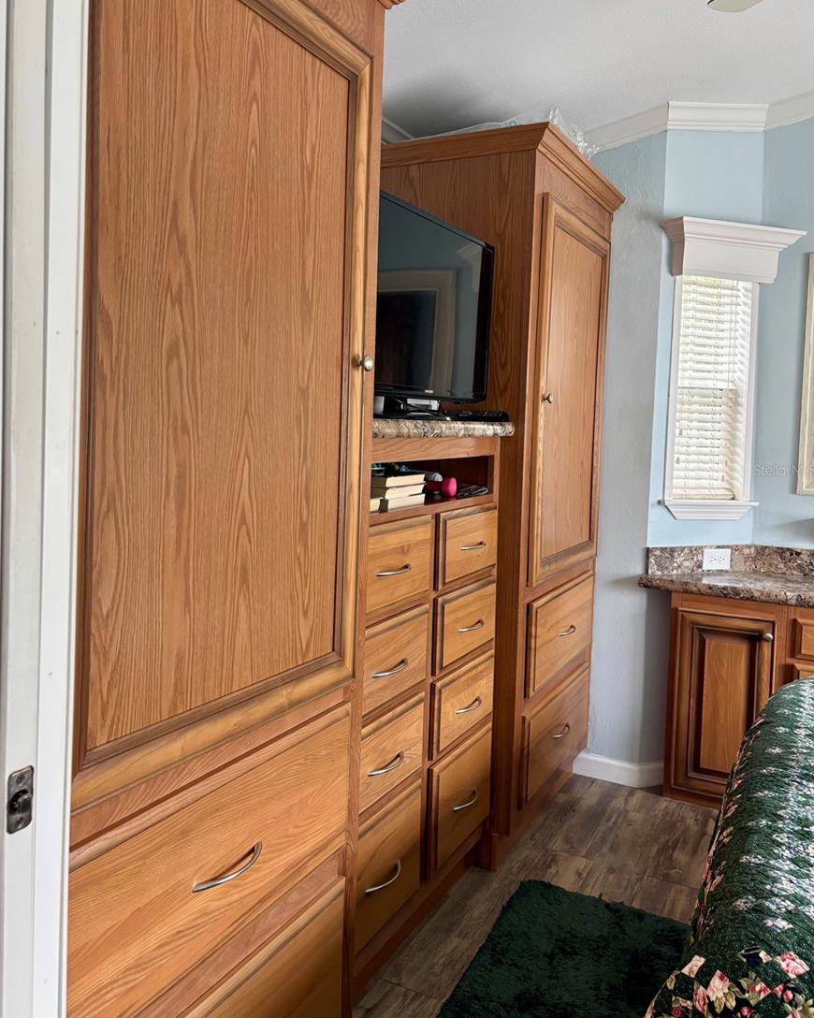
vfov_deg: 62.1
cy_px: 470
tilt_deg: -3.3
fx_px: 843
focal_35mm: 28
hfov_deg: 51.5
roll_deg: -2.5
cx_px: 399
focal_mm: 5.96
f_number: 1.6
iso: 125
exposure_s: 1/61
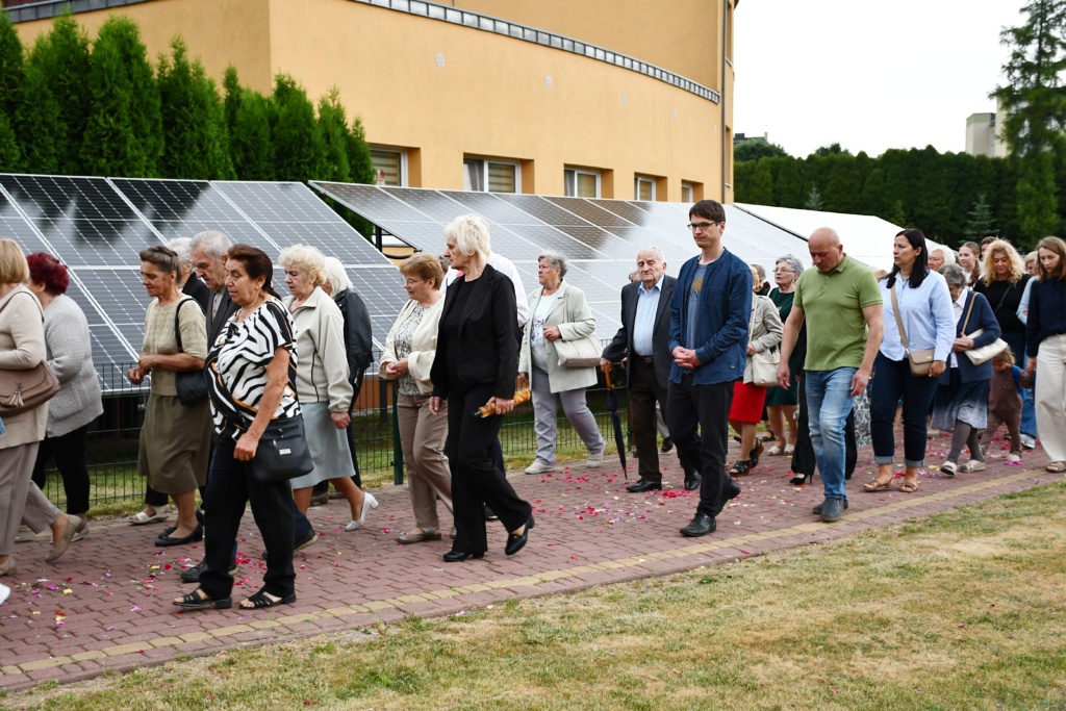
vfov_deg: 28.1
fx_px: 1421
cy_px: 356
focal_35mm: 48
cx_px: 533
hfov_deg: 41.1
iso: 800
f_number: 4
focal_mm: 32
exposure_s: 1/250
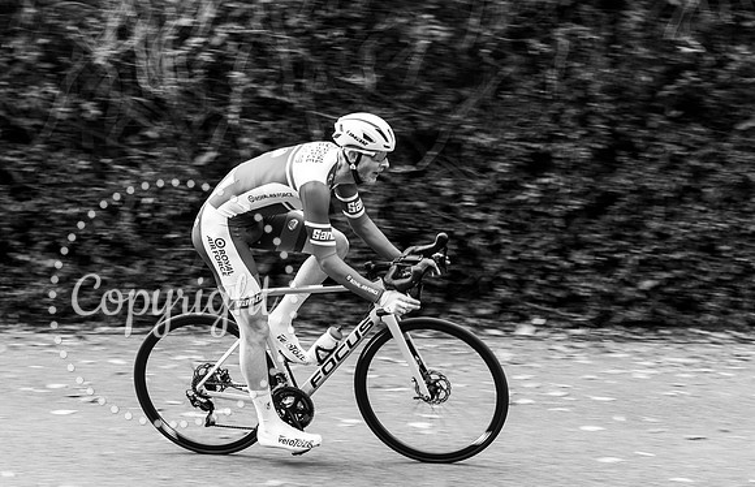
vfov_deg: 15.8
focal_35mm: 84
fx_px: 1754
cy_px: 186
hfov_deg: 24.3
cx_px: 351
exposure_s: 1/200
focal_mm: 70
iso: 160
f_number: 4
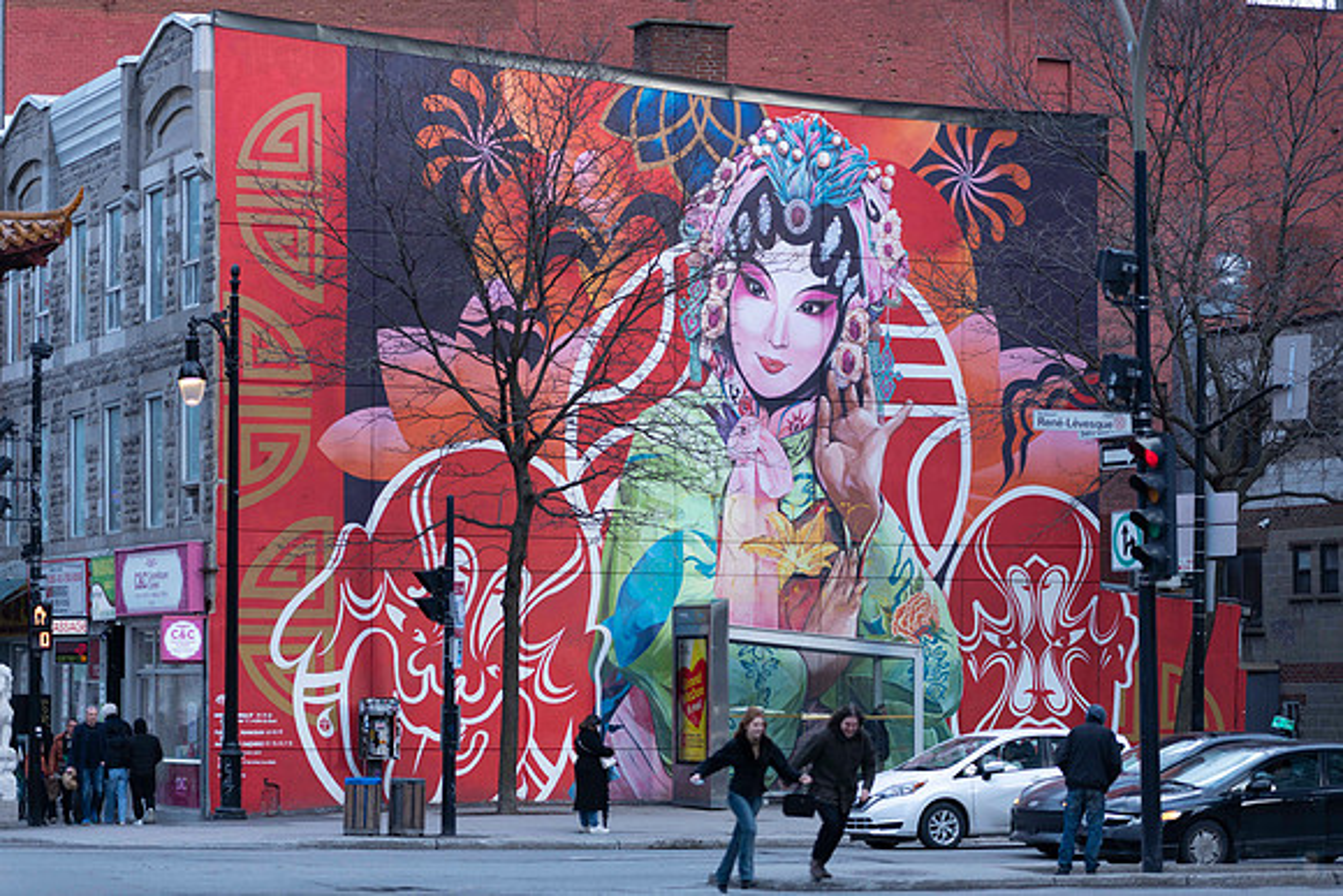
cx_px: 672
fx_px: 3918
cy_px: 448
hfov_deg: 19.5
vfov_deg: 13.0
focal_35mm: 105
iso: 64
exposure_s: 1/640
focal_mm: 105
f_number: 1.4
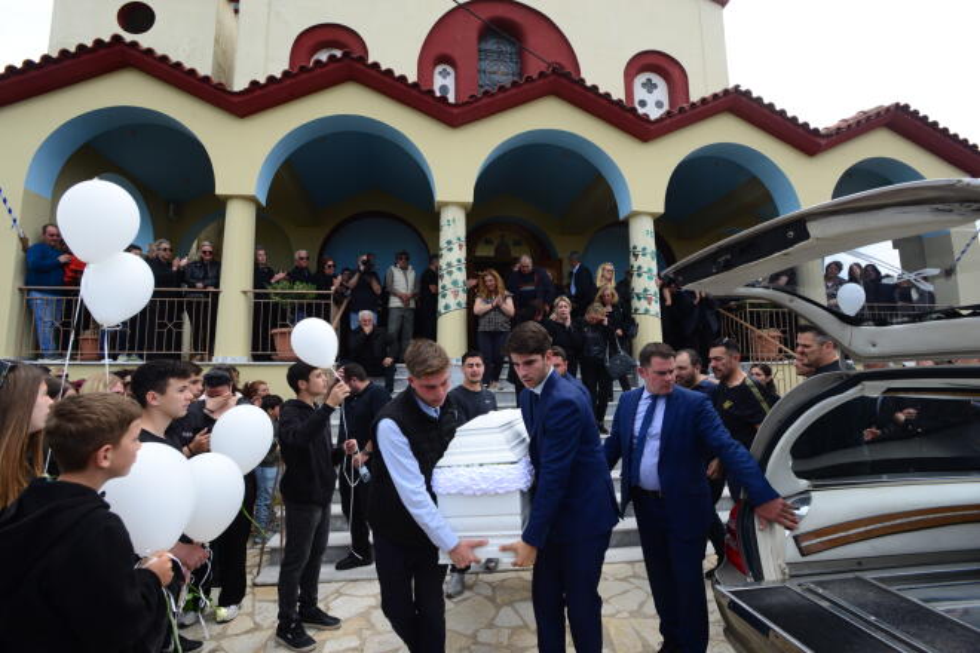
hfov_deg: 93.3
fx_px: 463
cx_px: 490
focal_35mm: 17
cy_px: 326
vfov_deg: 70.4
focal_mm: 17
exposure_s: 1/400
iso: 320
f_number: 10
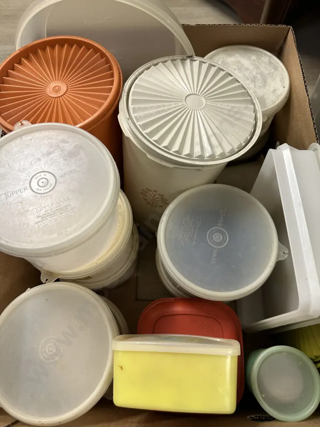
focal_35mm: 24
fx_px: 296
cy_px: 214
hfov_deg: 56.8
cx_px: 160
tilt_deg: -67.6
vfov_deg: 71.6
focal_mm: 6.86
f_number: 1.78
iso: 125
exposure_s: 1/50
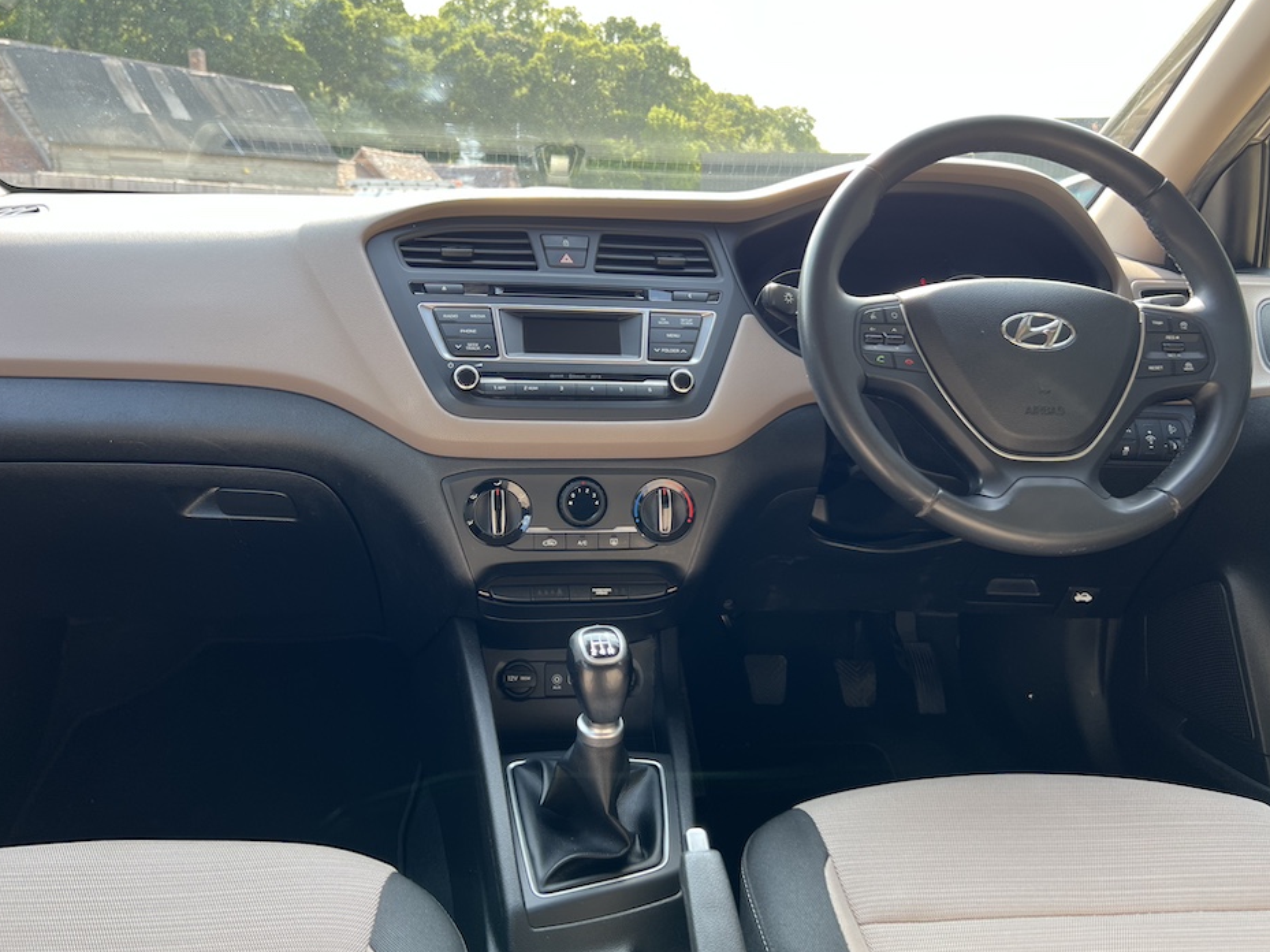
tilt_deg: -13.9
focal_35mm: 28
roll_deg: -0.7
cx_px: 600
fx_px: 1027
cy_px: 475
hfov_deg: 63.4
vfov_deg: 49.7
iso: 40
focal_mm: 5.7
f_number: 1.5
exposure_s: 1/155
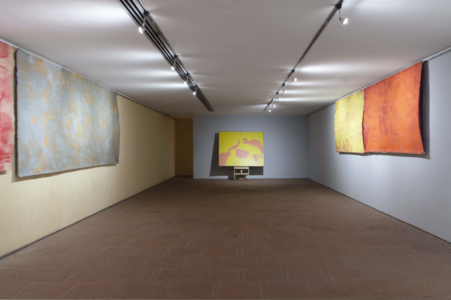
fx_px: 376
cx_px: 226
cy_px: 150
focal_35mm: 30
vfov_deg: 43.6
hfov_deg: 61.9
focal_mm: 20
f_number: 7.1
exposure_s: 1/5
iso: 500
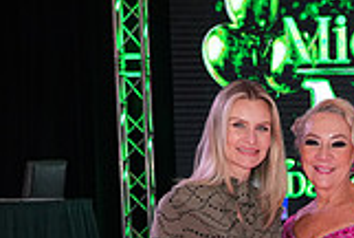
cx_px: 424
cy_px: 407
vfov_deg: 10.4
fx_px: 1241
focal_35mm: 126
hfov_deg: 15.6
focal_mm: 35
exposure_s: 1/250
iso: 2000
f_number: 5.6
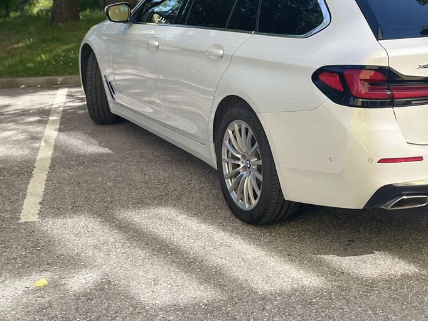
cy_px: 112
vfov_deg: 23.9
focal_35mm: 61
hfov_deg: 31.3
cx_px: 299
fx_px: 754
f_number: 1.6
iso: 50
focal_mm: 4.2
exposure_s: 1/1667
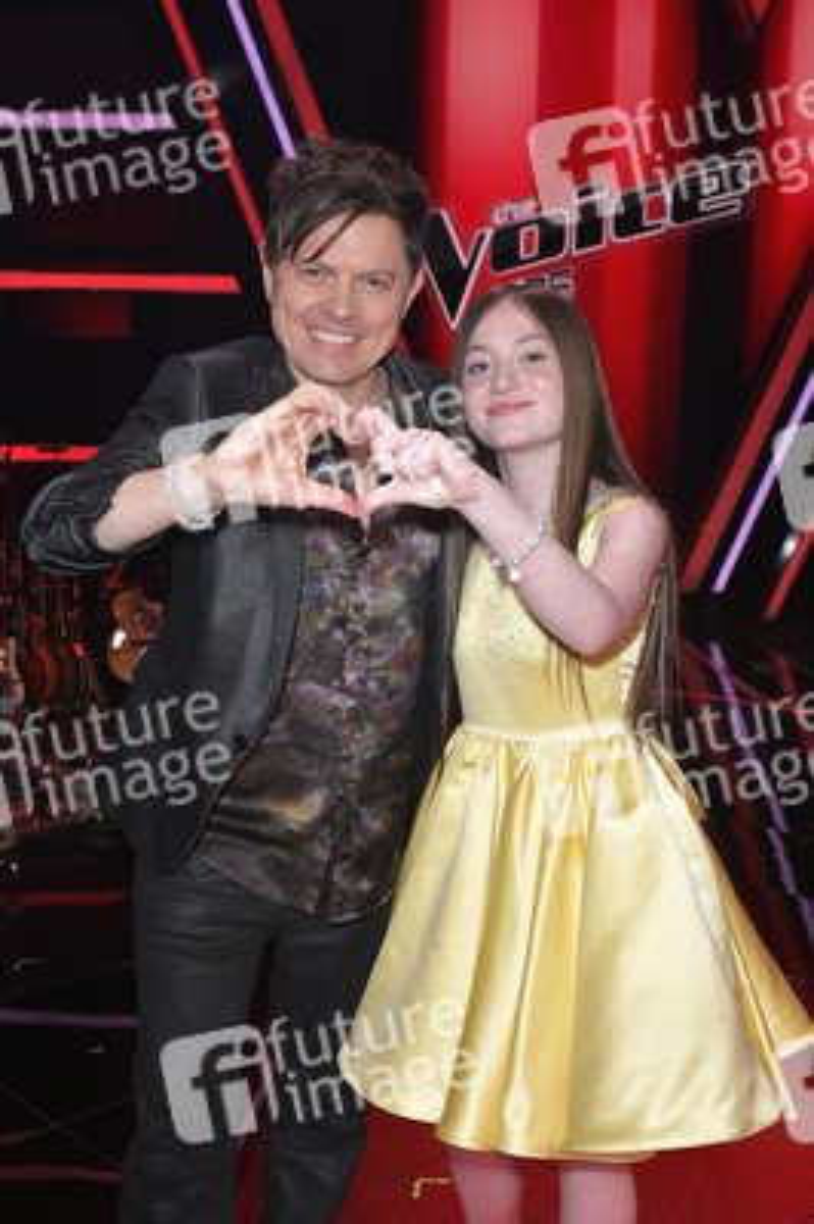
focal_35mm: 35
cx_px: 407
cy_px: 612
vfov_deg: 54.5
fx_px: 1189
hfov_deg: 37.8
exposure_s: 1/200
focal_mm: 35
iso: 2500
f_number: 7.1
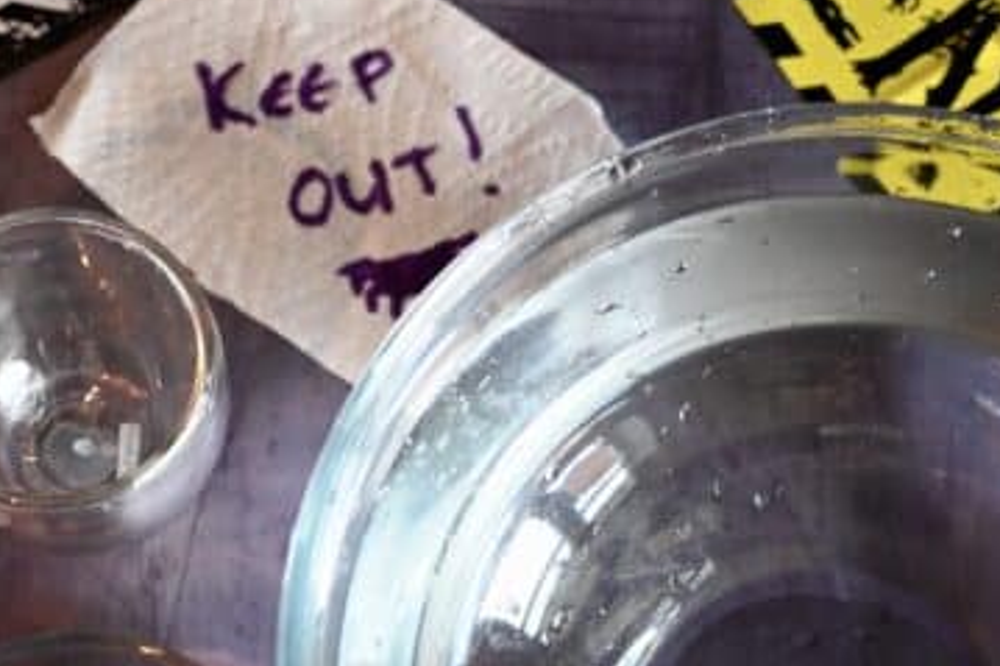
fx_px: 2610
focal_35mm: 94
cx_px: 613
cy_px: 623
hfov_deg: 21.7
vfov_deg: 14.4
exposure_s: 1/125
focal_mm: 44
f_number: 4.2
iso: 2500
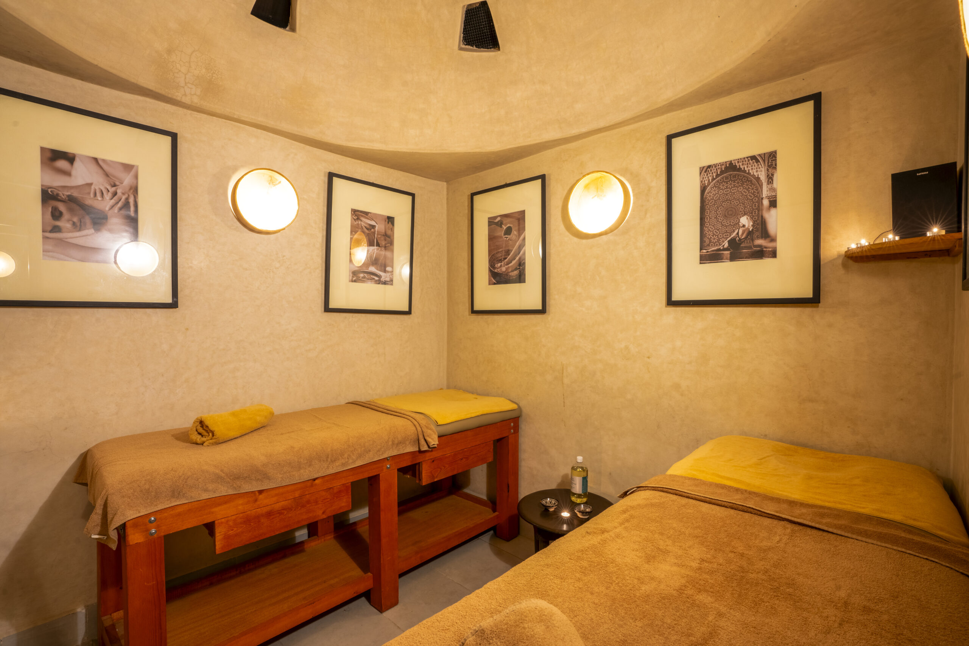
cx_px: 484
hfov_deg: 96.7
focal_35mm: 16
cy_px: 323
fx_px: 431
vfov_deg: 73.8
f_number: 11
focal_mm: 16
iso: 400
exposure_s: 1
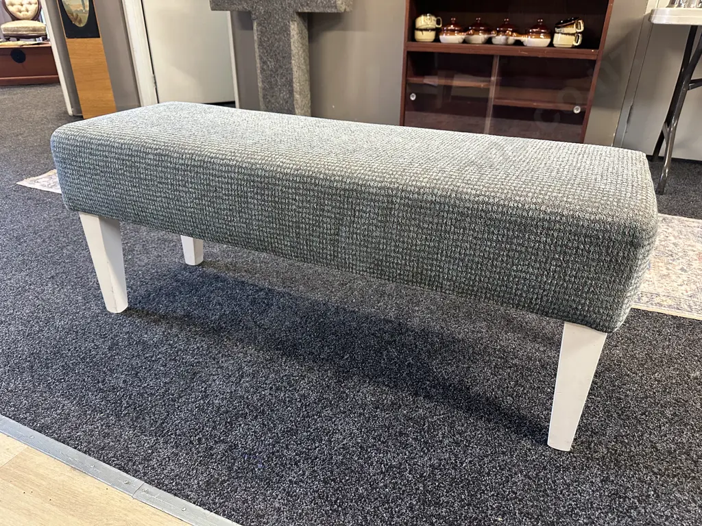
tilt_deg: -28.2
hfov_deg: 71.6
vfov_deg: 56.8
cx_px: 351
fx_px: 487
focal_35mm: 24
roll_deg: -0.8
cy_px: 263
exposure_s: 1/50
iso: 400
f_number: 1.78
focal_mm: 6.86
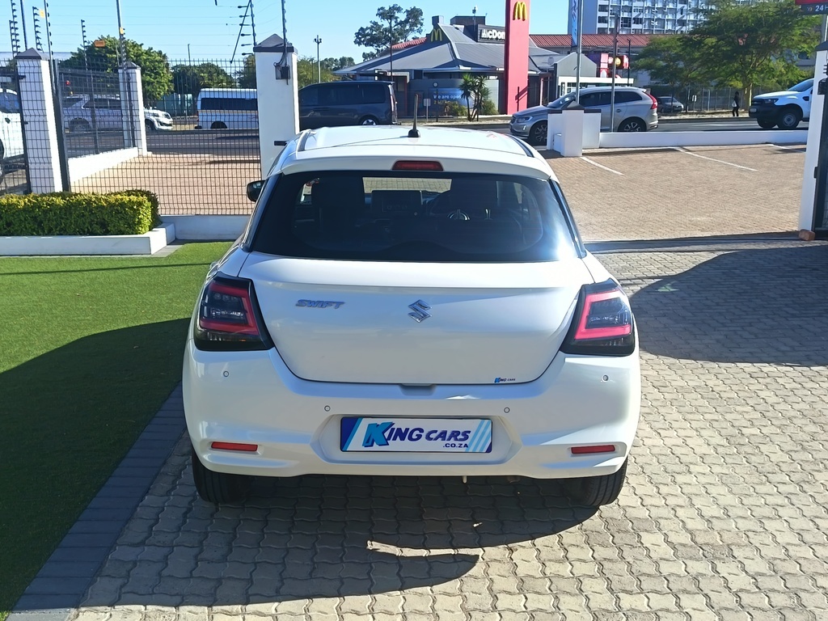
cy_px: 310
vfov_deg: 39.7
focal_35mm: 36
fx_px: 861
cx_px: 414
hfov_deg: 51.4
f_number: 1.75
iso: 100
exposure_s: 1/572
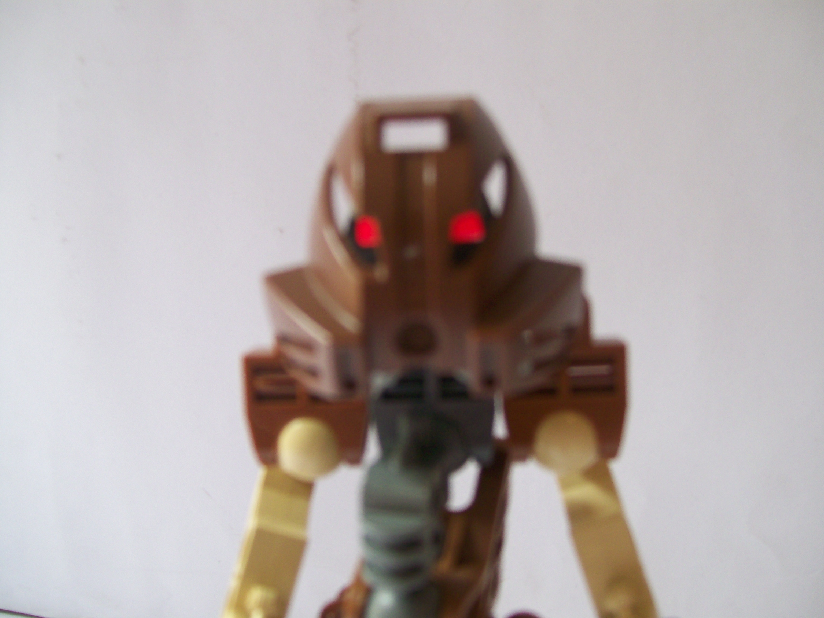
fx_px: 857
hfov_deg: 51.4
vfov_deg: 39.7
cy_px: 309
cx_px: 412
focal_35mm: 36
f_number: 2.7
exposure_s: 1/33.2
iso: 80
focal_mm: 6
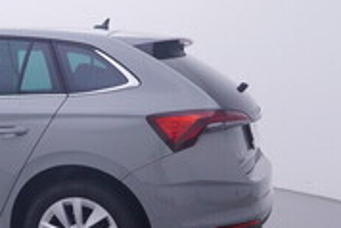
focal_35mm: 70
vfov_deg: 19.6
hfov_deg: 26.3
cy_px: 103
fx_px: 659
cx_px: -51
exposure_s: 1/80
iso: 200
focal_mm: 15
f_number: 5
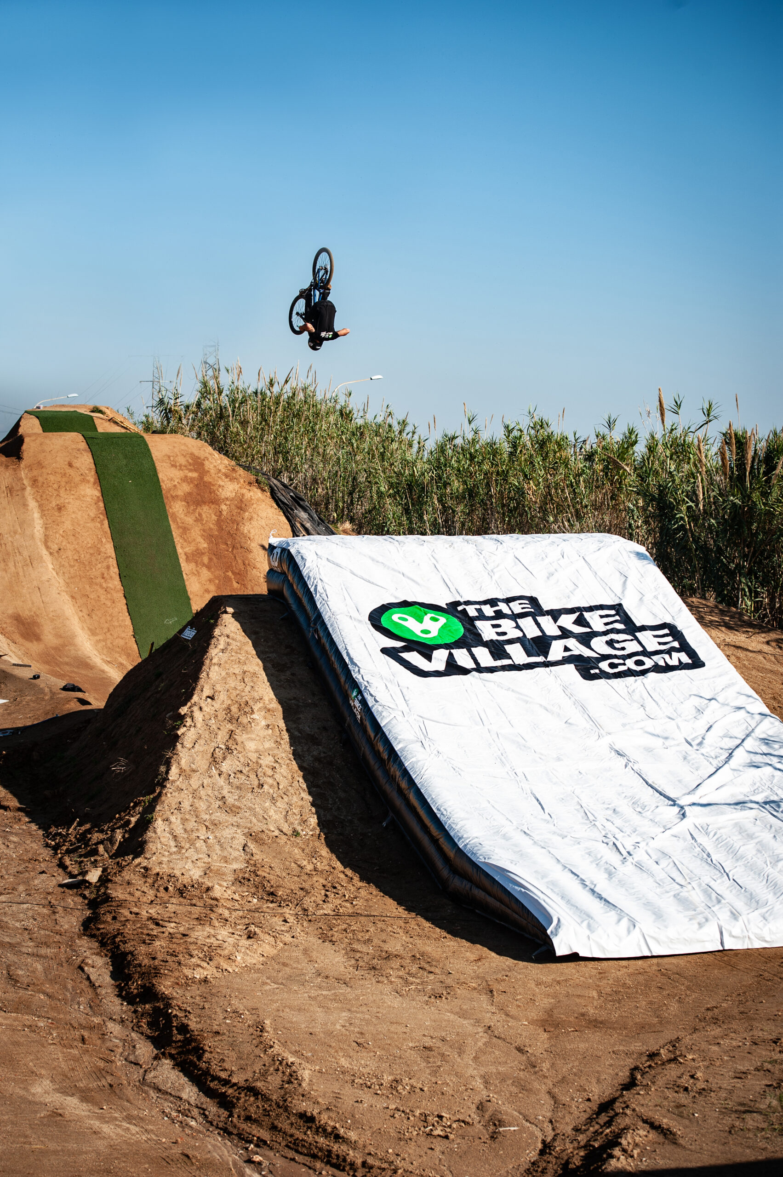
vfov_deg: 28.9
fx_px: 2287
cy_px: 588
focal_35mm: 70
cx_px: 392
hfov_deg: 19.4
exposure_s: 1/1000
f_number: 4.5
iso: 100
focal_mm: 70
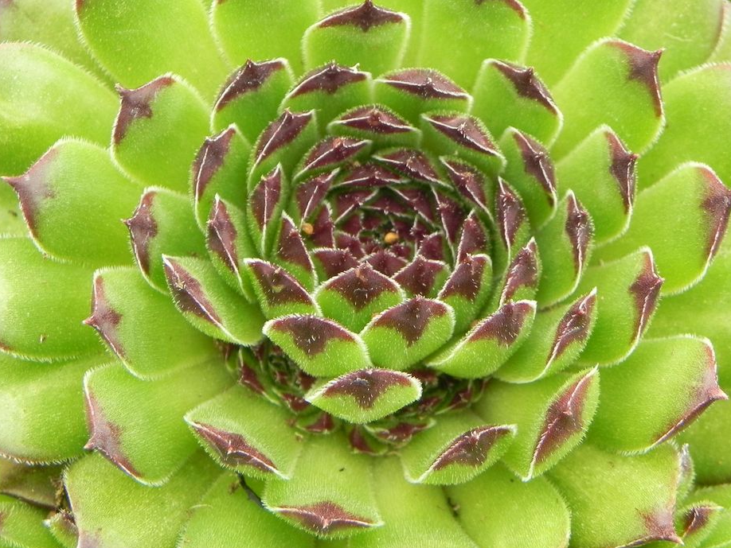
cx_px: 370
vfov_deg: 12.2
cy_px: 241
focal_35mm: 122
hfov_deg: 16.1
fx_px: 2577
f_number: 4.5
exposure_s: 1/100
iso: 160
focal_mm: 18.8
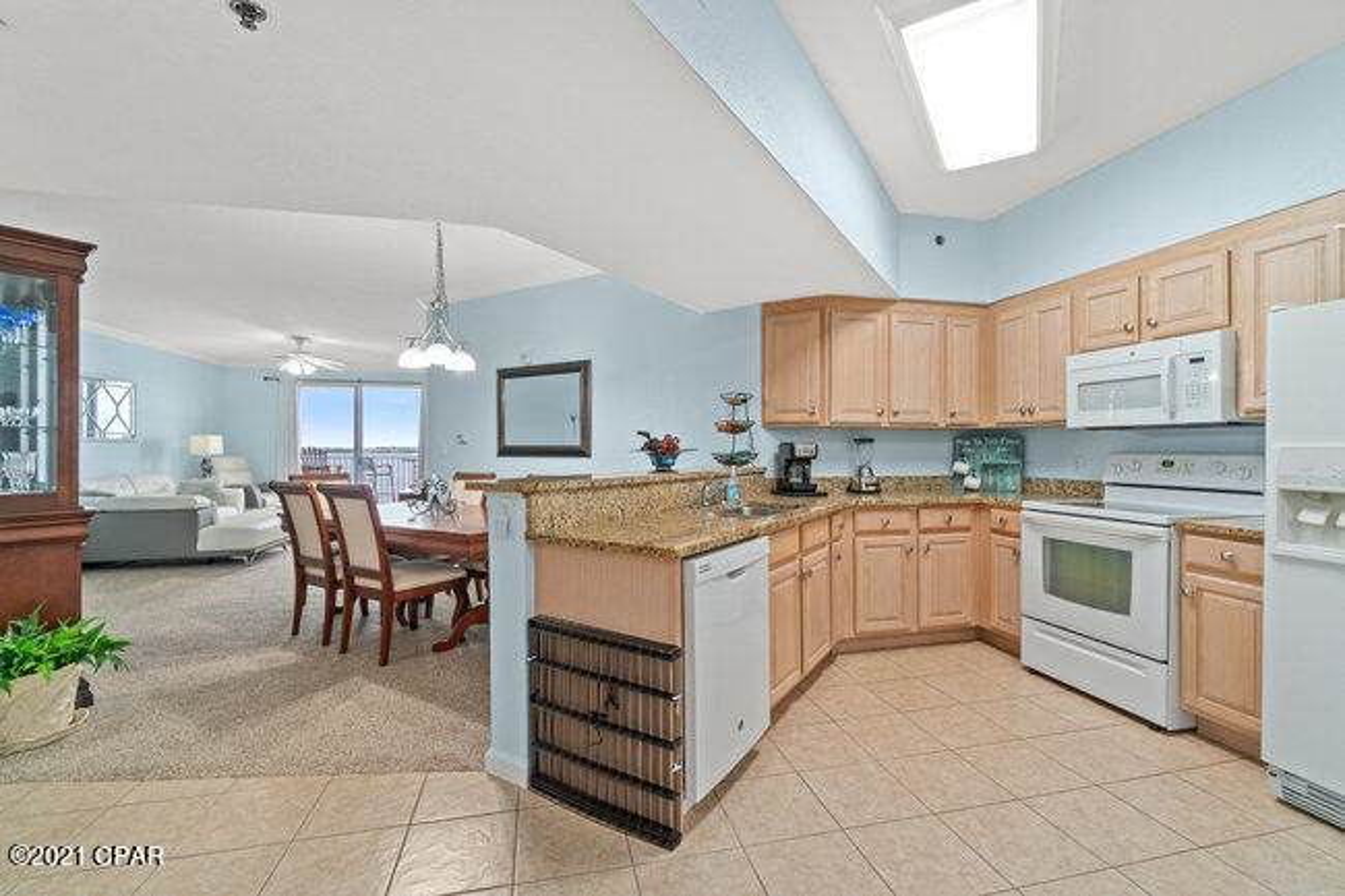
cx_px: 672
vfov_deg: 77.3
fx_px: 560
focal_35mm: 15
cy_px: 448
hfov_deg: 100.4
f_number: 8
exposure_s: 1/6
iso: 800
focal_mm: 10
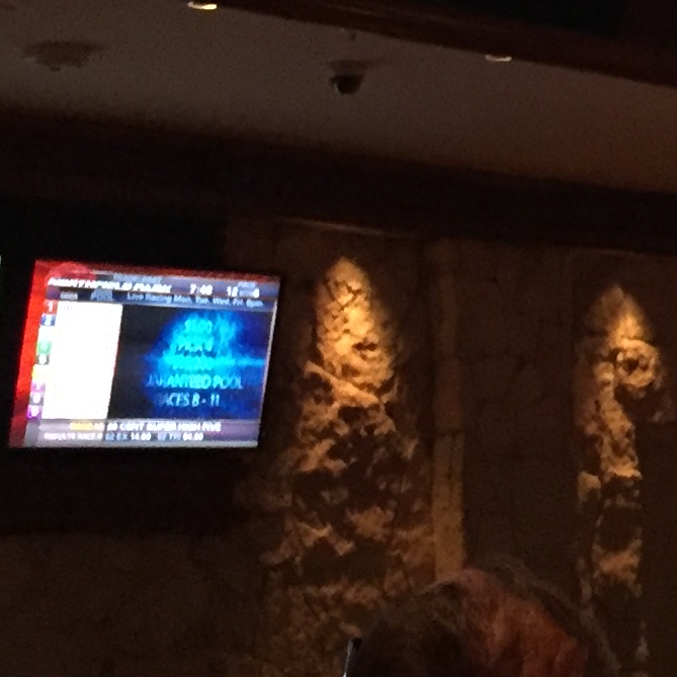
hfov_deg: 13.1
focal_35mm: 125
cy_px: -39
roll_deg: +4.2
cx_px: 1042
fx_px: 2766
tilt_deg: +13.1
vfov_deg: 13.7
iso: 250
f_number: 2.2
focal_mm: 4.15
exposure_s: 1/30
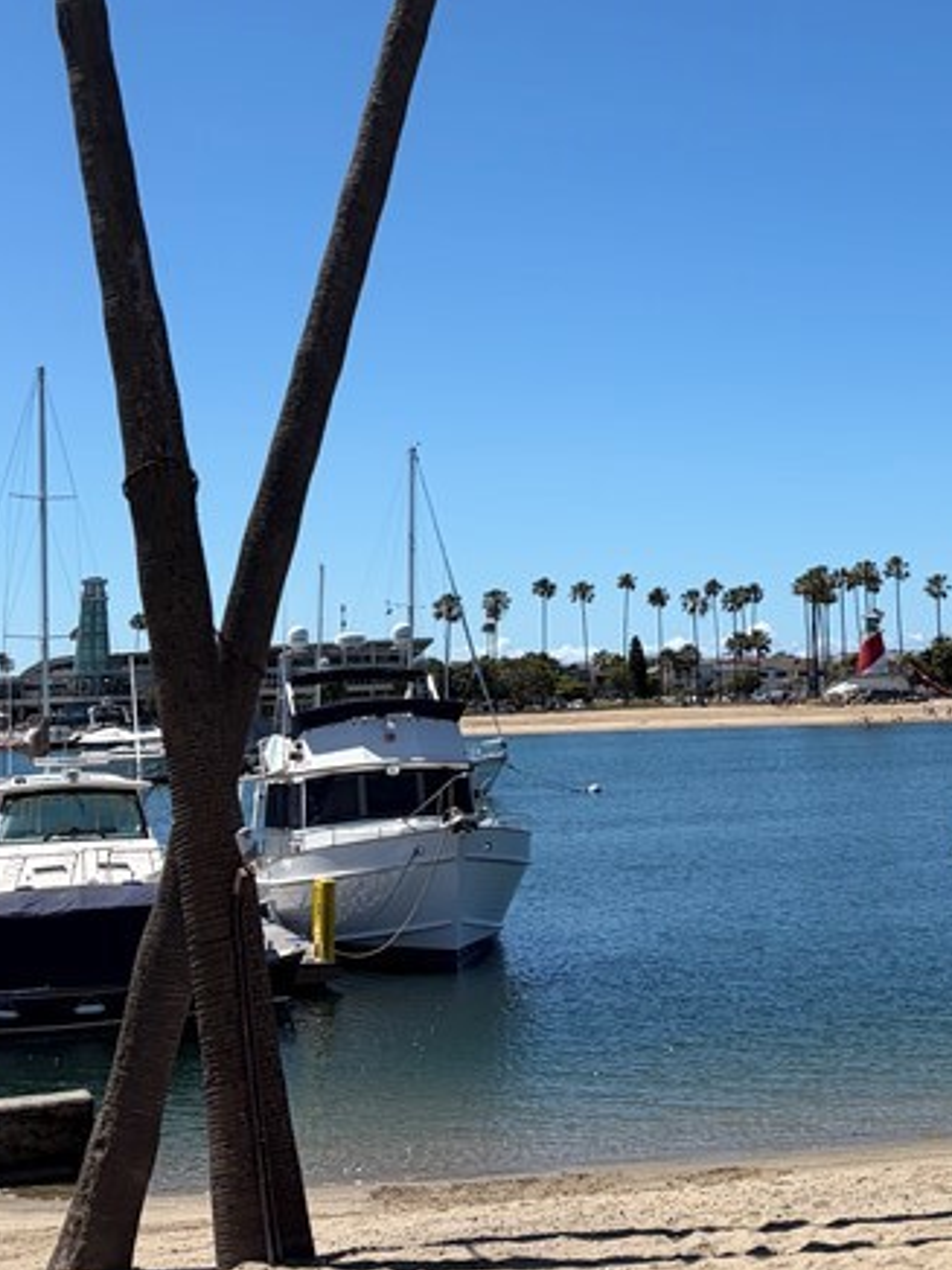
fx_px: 2237
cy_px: 268
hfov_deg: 23.6
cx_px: 801
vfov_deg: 30.9
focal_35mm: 61
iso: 50
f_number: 1.6
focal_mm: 5.96
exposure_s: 1/4950
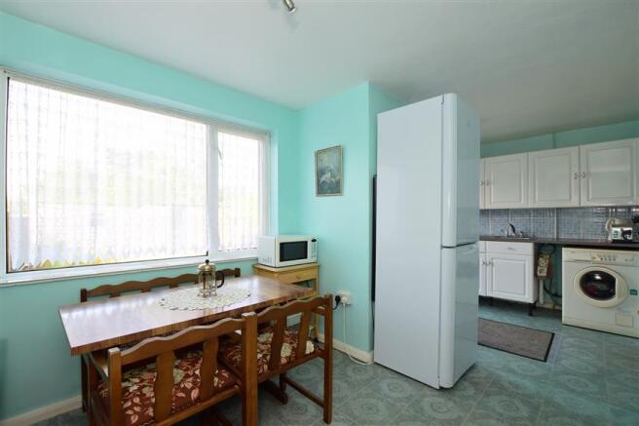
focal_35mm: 15
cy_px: 213
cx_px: 320
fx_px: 266
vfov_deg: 77.3
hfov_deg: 100.4
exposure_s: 1/80
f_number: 8
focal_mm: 10
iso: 400
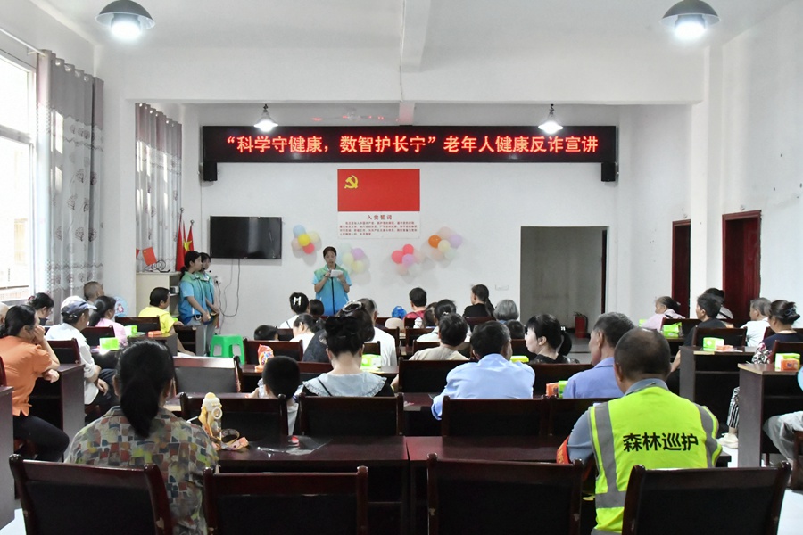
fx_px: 736
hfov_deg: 57.2
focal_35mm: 33
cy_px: 268
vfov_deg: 40.0
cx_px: 402
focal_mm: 22
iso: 10000
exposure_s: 1/100
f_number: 16
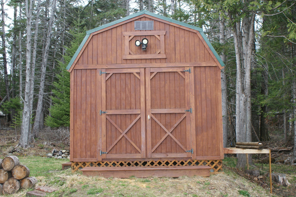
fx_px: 370
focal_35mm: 45
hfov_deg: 43.6
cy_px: 98
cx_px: 148
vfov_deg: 29.9
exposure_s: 1/60
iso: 400
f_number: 5
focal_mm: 30
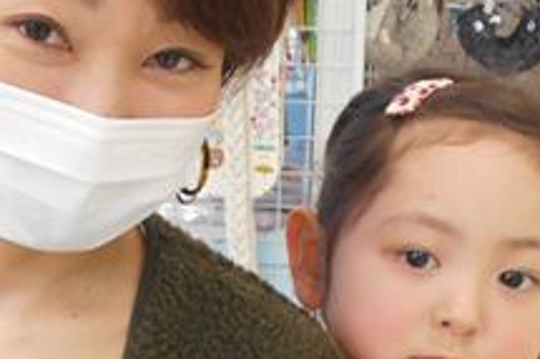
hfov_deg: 23.1
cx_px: 111
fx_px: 1304
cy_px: 404
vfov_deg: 15.2
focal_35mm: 87
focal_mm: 5.1
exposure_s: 1/30
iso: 160
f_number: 3.4
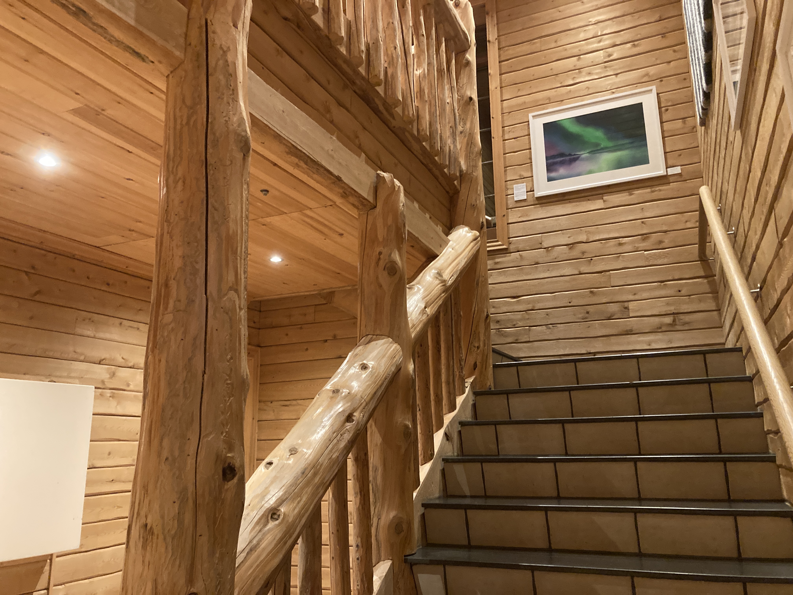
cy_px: 298
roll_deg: +0.1
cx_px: 396
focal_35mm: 28
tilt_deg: +14.6
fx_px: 641
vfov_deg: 49.7
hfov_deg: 63.4
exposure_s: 1/25
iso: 500
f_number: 1.8
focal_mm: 3.99
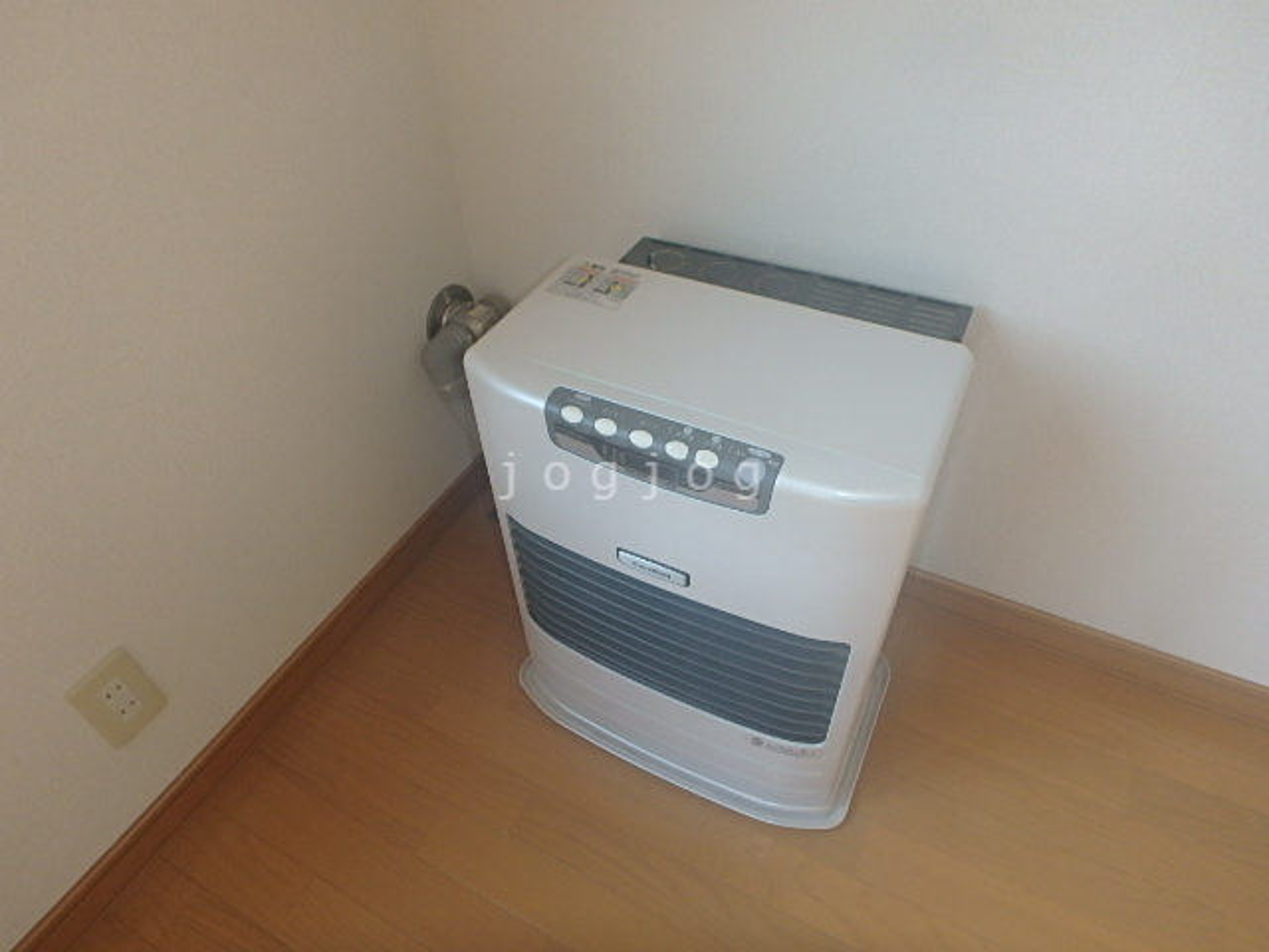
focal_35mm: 21
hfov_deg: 79.0
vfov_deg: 63.4
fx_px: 770
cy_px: 476
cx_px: 634
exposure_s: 1/60
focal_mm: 3.7
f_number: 3.5
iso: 160
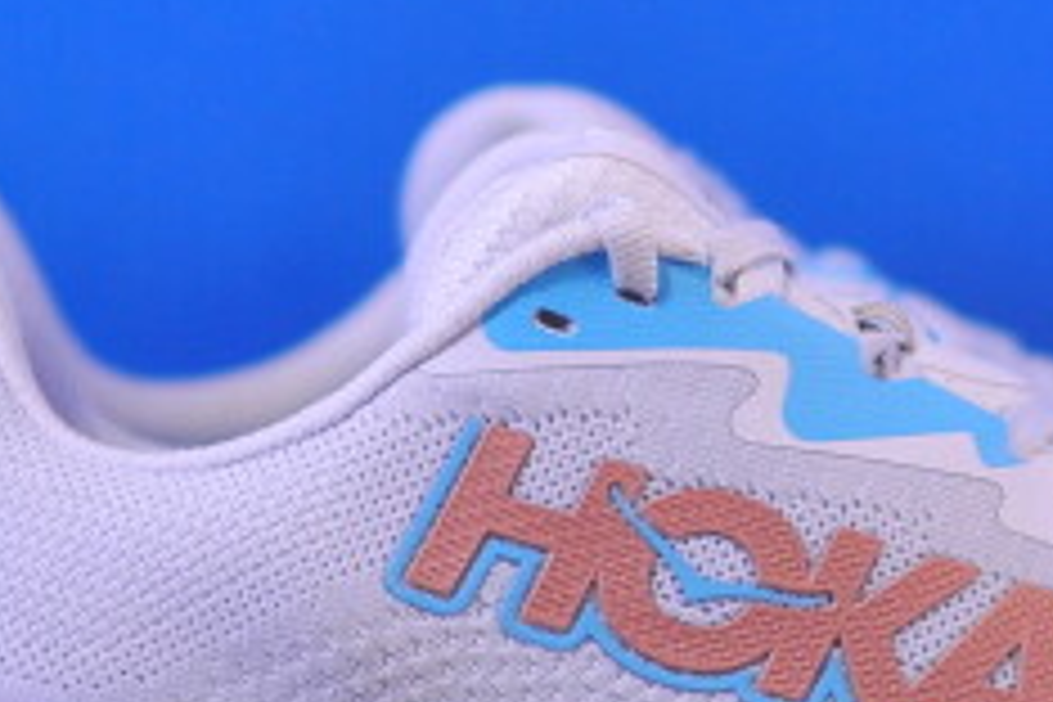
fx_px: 7487
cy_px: 344
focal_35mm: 256
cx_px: 837
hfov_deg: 8.0
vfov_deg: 5.4
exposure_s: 1/320
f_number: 2.5
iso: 250
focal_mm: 50
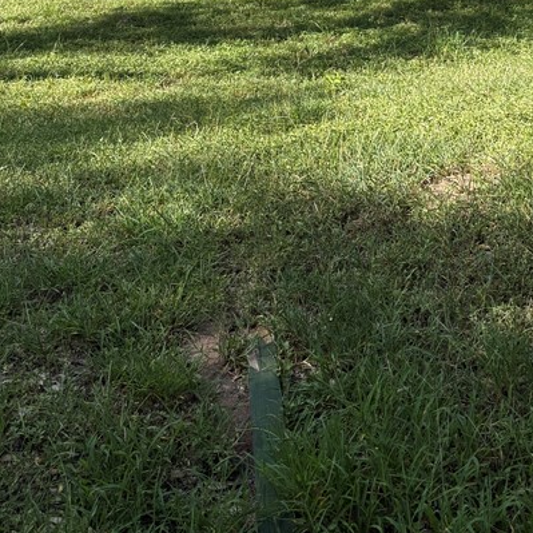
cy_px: -140
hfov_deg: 28.5
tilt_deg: -6.5
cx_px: 426
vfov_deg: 25.5
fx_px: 1028
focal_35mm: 59
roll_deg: +0.8
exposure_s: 1/1155
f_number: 1.6
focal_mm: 5.96
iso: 50
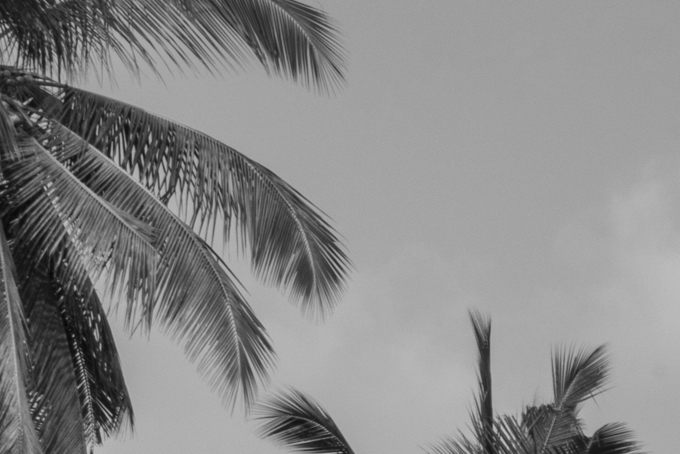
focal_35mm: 142
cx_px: 1605
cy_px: 1052
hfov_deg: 11.9
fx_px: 2682
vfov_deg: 8.8
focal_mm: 24
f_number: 22
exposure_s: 1/40
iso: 125
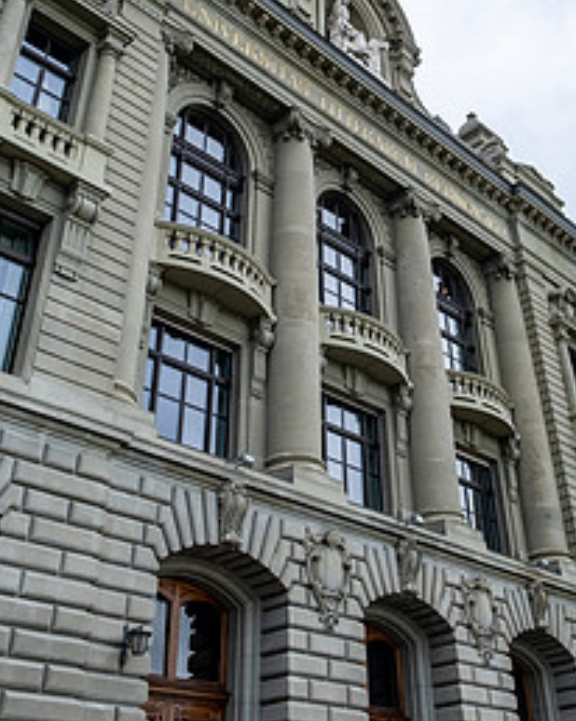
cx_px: 341
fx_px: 875
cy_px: 145
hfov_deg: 36.3
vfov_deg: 42.8
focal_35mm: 41
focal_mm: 16.5
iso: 320
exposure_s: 1/320
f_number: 5
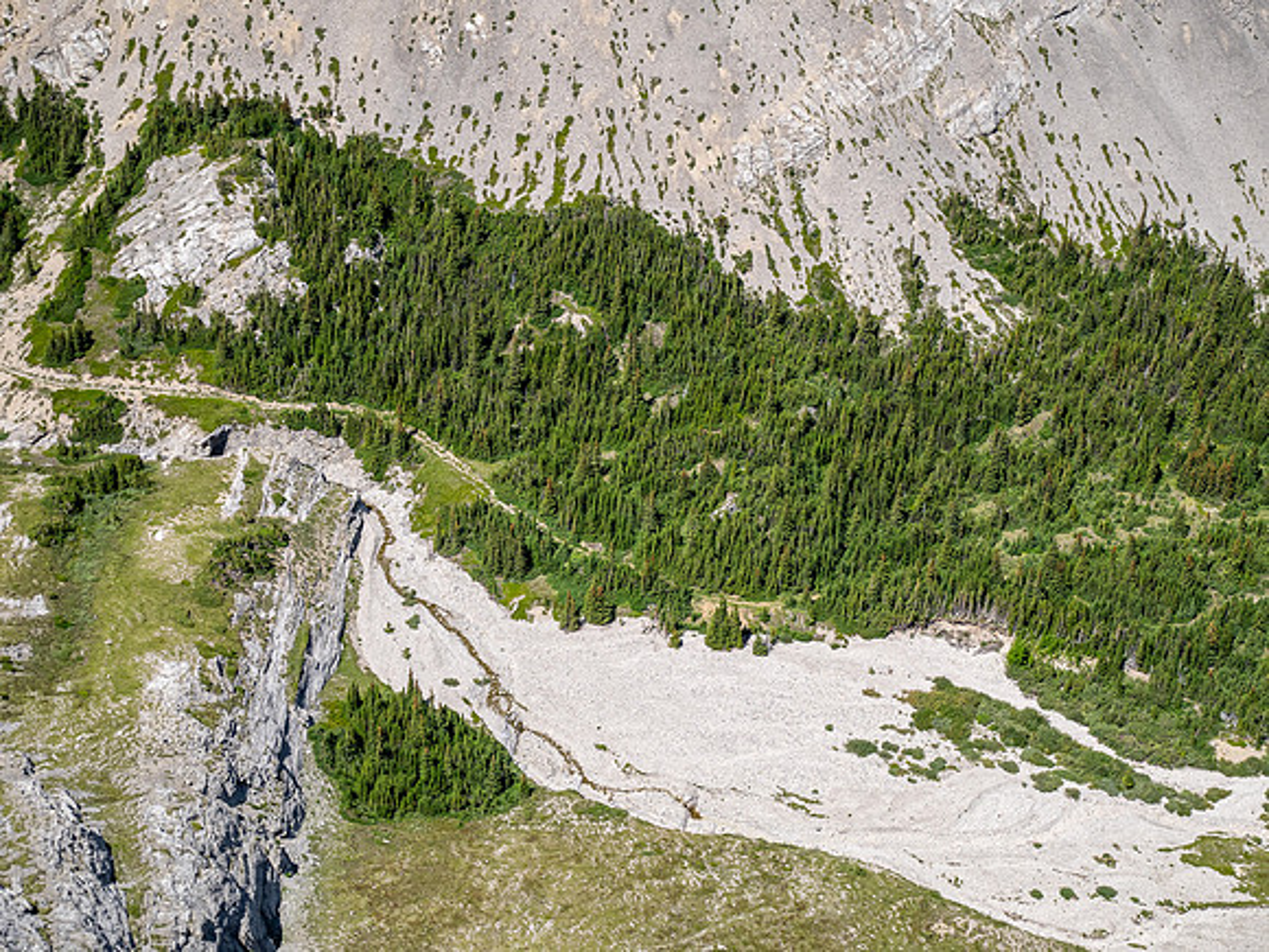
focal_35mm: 64
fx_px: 2346
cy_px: 476
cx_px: 634
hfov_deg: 30.3
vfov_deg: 22.9
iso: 200
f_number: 8
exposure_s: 1/200
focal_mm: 32
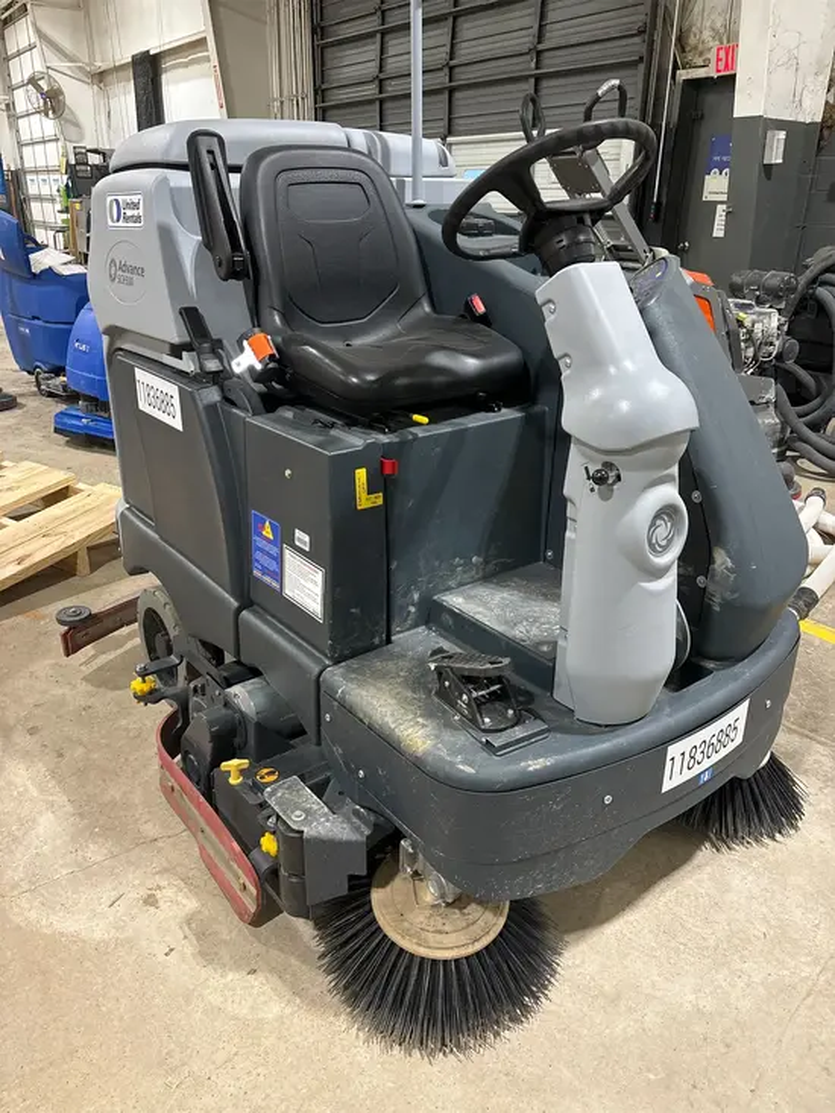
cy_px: 556
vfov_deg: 67.3
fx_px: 836
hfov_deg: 53.1
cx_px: 418
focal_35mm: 26
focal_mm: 5.96
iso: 320
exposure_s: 1/60
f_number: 1.6
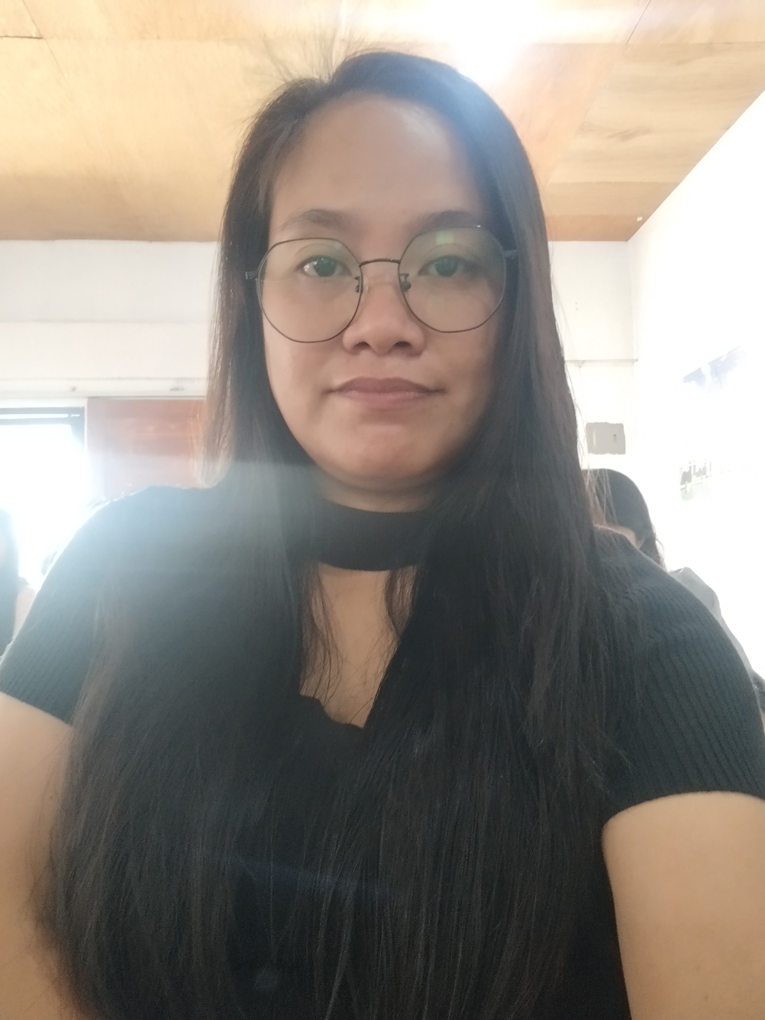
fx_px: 589
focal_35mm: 20
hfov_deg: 66.0
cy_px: 510
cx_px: 382
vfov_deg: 81.7
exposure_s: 1/20
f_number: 2.45
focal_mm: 3.49
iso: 250
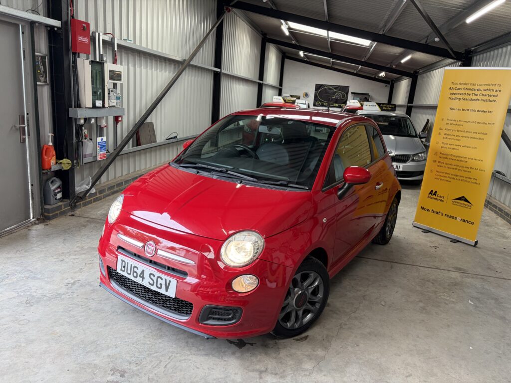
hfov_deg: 67.3
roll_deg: -3.9
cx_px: 256
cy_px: 192
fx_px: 384
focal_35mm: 26
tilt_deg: -14.3
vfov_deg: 53.1
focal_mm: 5.96
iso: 64
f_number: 1.6
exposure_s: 1/100
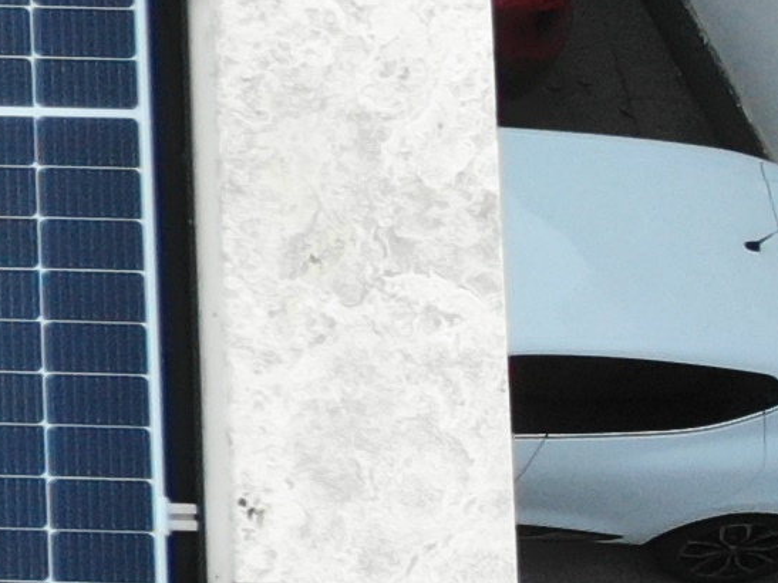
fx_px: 4000
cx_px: -1573
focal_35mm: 178
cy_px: 63
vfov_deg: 8.3
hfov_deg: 9.0
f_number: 2.8
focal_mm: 4.5
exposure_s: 1/37.8
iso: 100
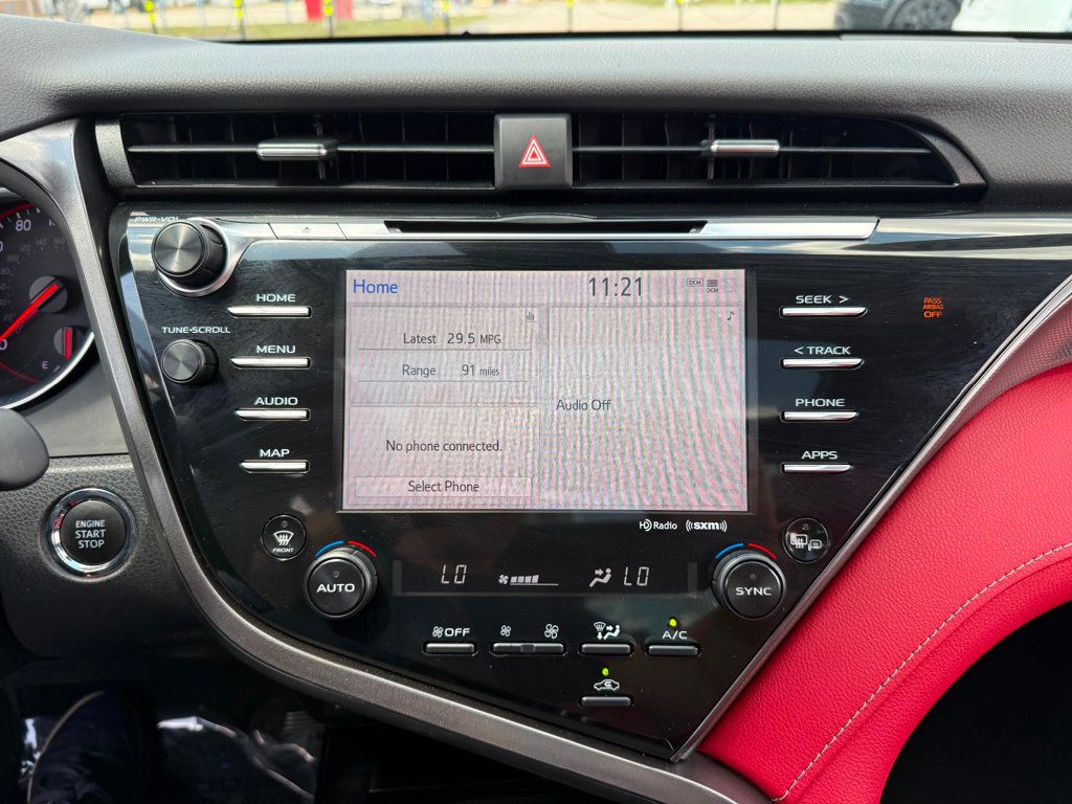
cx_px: 536
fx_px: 743
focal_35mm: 24
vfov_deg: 56.8
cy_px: 402
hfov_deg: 71.6
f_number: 1.78
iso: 100
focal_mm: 6.76
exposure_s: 1/360
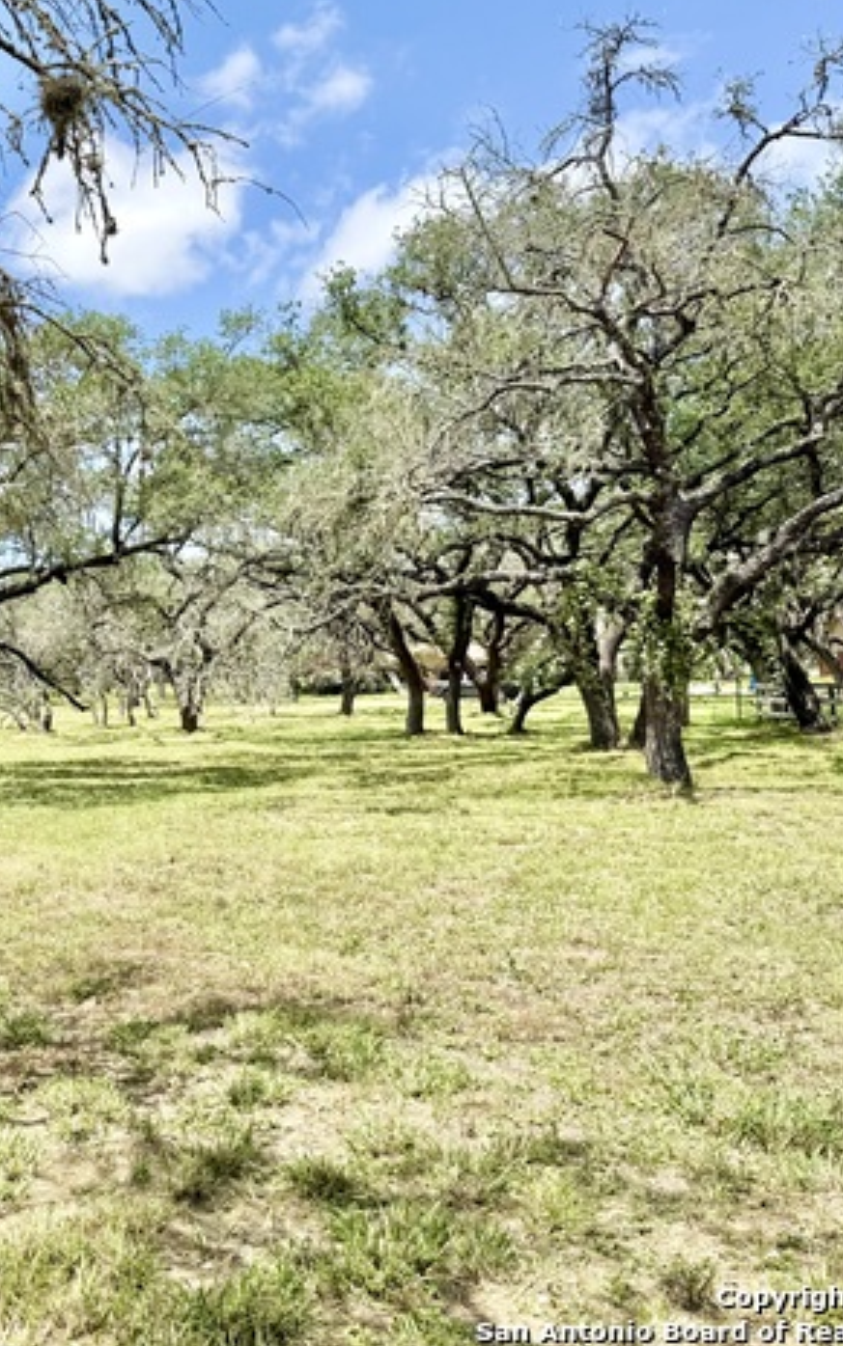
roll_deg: +1.2
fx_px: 1285
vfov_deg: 55.3
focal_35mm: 35
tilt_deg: +2.9
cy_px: 654
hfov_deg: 33.5
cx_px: 20
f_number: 1.78
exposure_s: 1/3759
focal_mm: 6.76
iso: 80
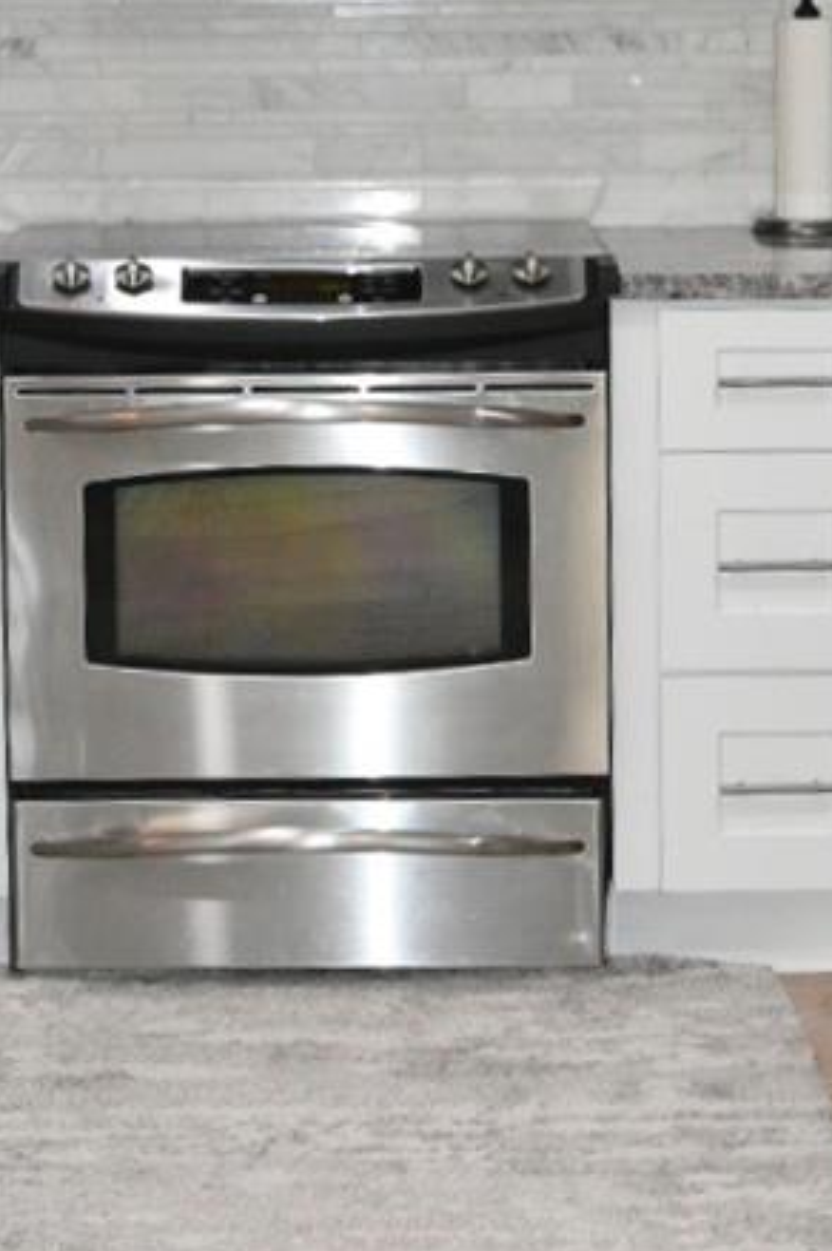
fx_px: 3645
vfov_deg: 19.1
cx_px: 315
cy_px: 103
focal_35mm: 105
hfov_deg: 13.0
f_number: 5
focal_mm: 20
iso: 1000
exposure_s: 1/80
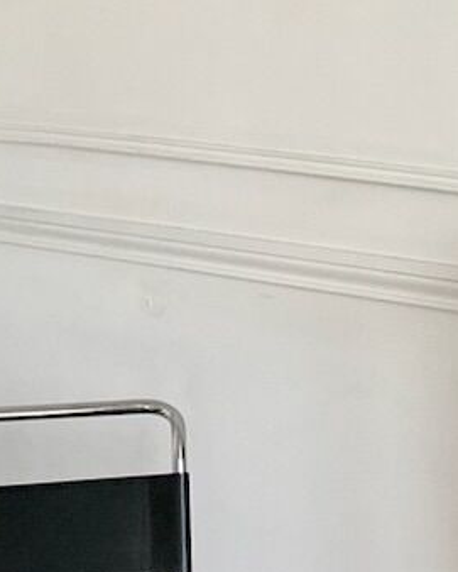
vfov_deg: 18.3
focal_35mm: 96
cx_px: 262
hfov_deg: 16.0
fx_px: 1624
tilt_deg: +2.6
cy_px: -218
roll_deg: +2.1
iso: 400
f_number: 1.8
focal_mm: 4.25
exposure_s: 1/60
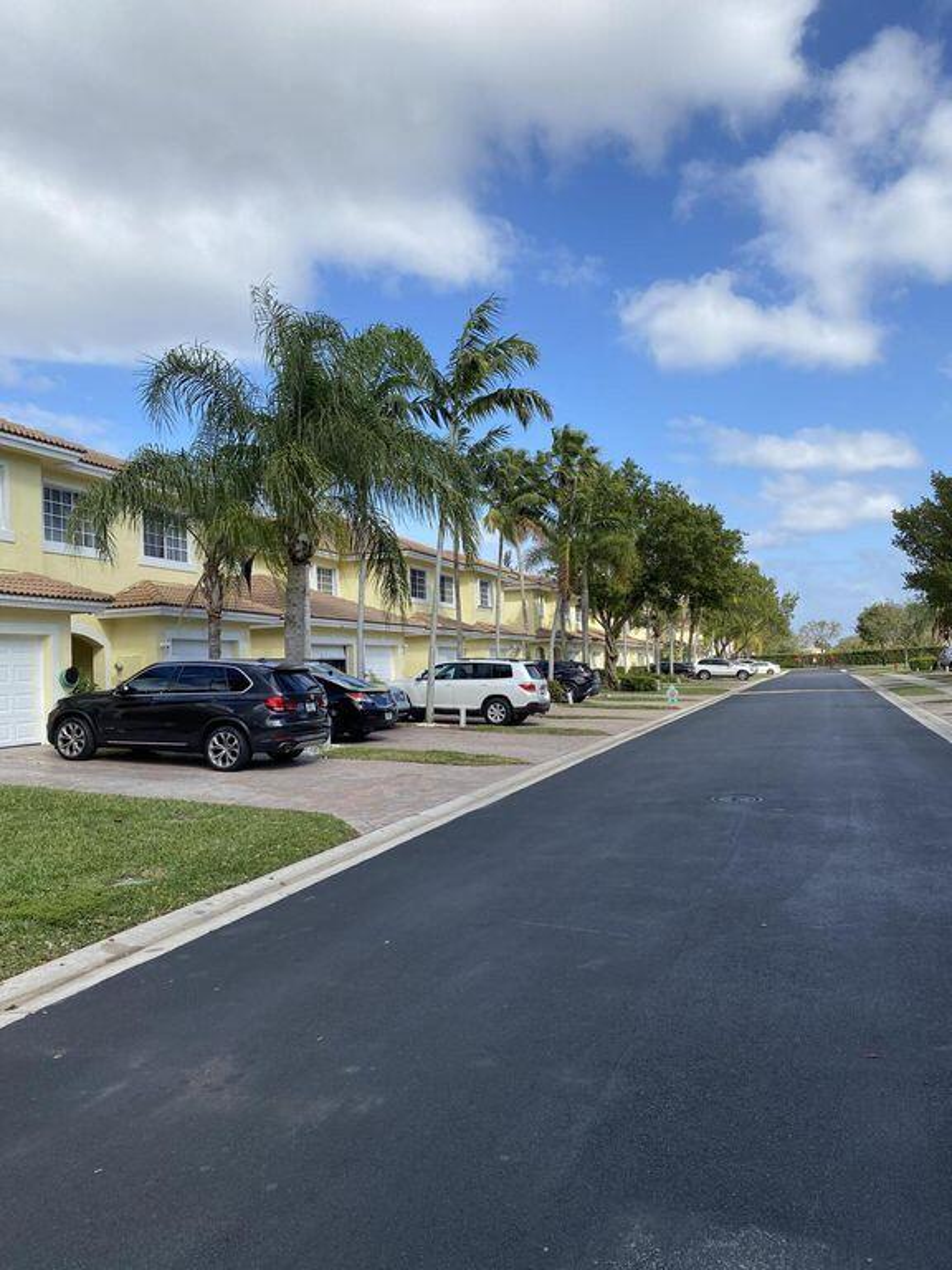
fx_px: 953
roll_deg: +1.0
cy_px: 635
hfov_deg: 53.1
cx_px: 476
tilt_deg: +3.2
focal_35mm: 26
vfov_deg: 67.3
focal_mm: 4.25
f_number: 1.8
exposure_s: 1/2688
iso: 32
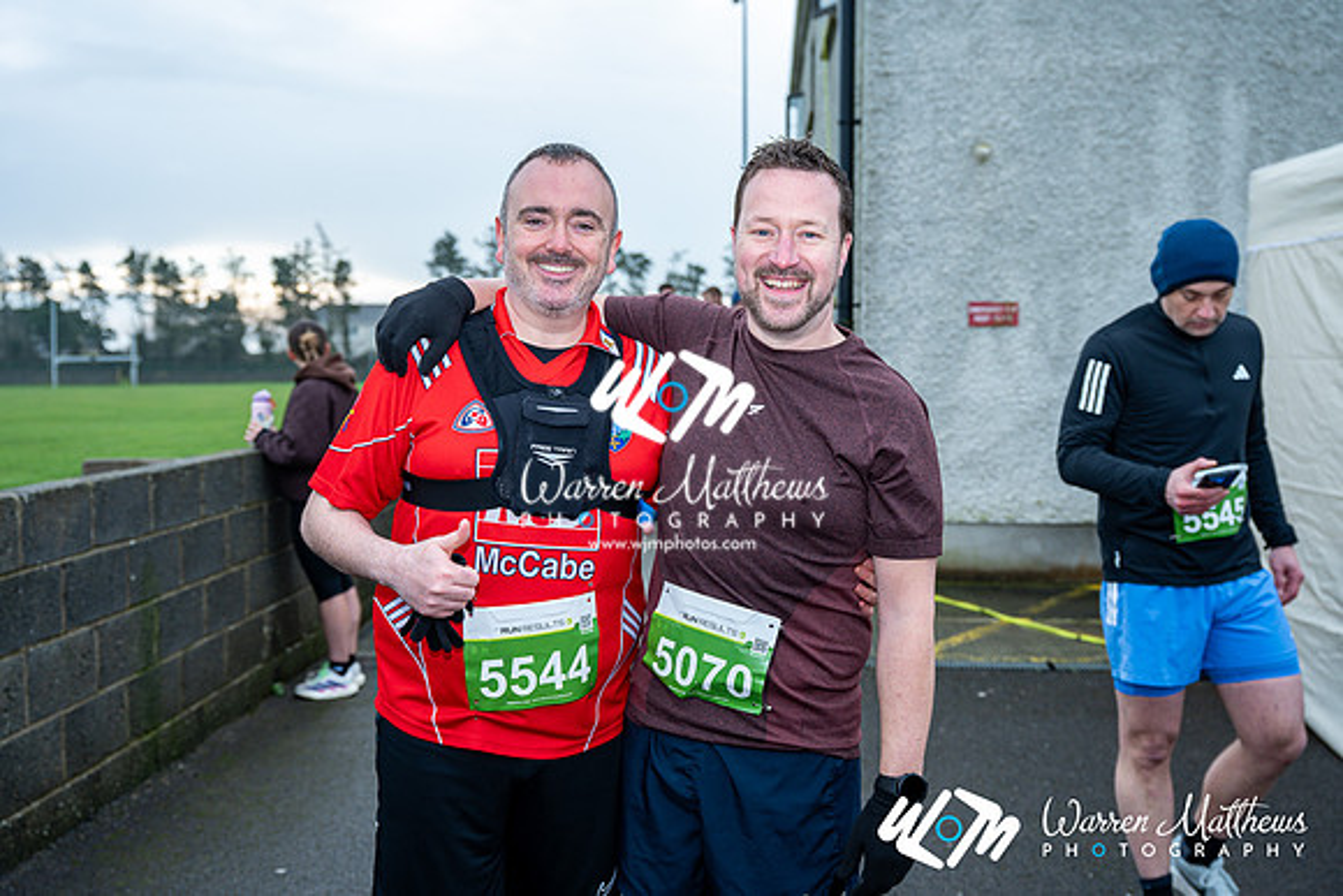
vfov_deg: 35.1
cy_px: 448
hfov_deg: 50.7
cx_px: 672
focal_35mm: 38
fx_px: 1418
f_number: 4
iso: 100
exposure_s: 1/200
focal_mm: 38
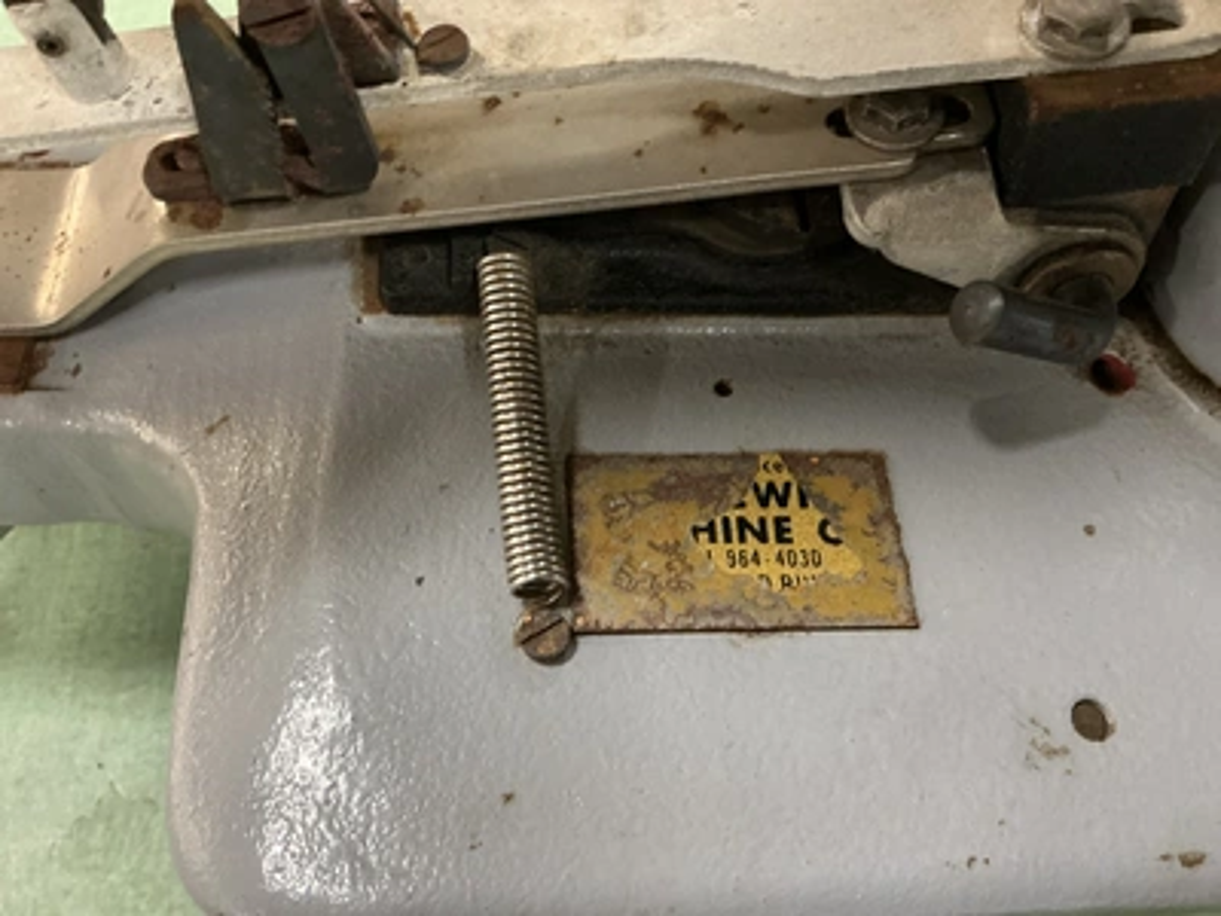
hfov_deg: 63.4
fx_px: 988
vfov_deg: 49.7
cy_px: 458
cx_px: 610
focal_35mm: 28
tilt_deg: -61.6
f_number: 1.8
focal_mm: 3
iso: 250
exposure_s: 1/40
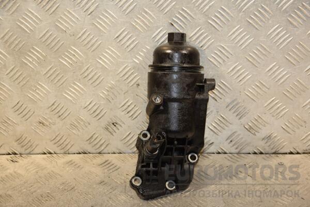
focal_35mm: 87
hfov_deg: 23.4
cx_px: 155
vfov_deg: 15.7
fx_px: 749
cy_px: 104
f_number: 5
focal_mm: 58
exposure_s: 1/160
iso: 800
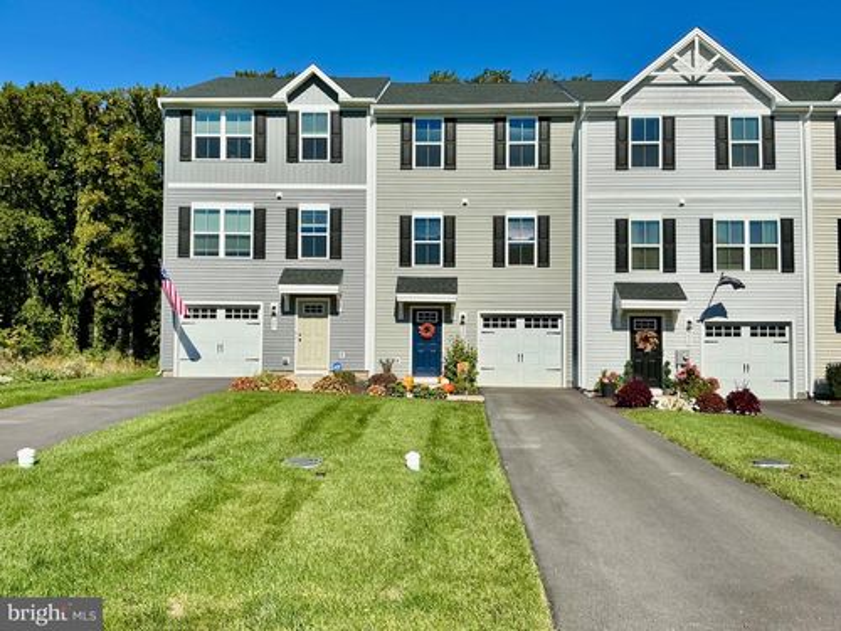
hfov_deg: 63.4
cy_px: 316
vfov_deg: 49.7
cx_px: 420
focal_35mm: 28
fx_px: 680
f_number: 1.8
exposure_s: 1/4785
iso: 25
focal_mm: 3
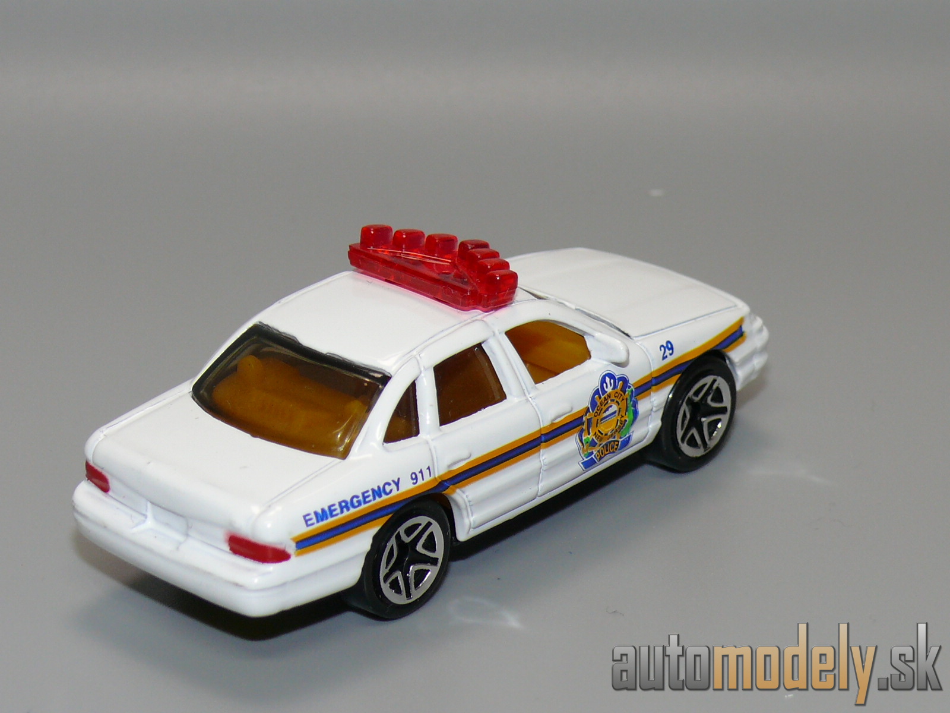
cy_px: 356
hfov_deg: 17.0
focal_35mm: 116
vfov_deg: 12.8
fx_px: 3183
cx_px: 475
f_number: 4
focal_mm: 14.3
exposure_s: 1/30
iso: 100
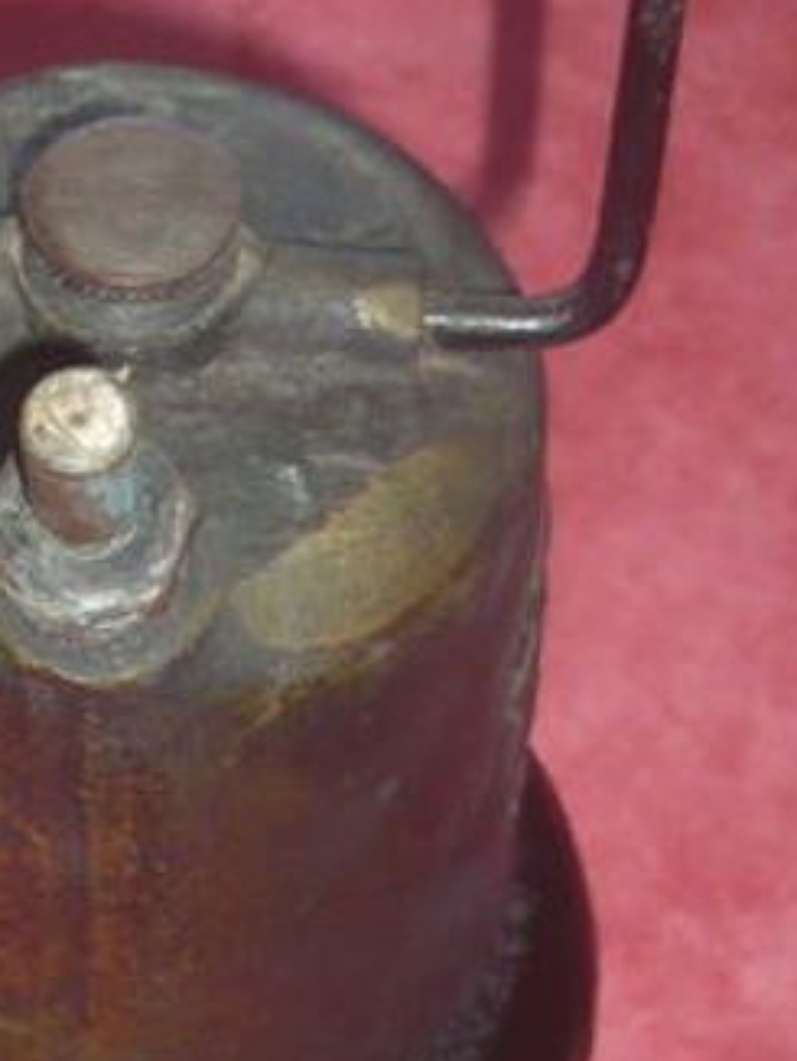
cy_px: 750
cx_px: -215
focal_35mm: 143
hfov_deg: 10.2
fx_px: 4384
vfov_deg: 13.8
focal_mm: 5.8
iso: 100
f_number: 2.8
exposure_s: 1/30
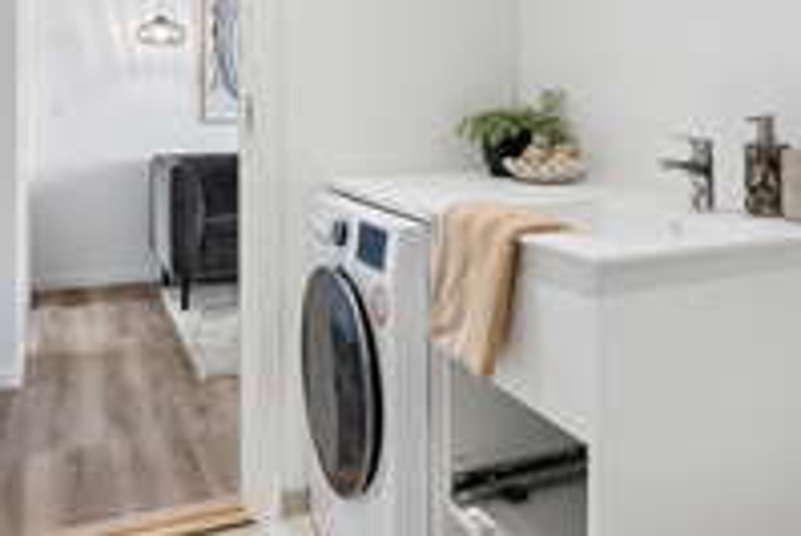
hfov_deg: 50.6
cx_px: 439
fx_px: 846
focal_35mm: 38
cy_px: 101
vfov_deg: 34.0
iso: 200
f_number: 8
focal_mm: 12
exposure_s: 1/10
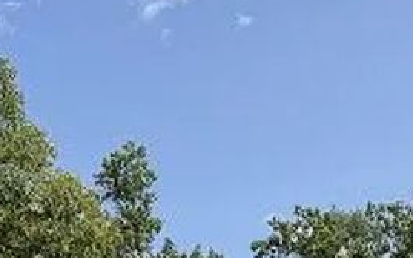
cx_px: 224
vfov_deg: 12.1
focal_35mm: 97
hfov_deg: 21.4
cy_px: 495
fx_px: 1092
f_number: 1.78
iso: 80
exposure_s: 1/4975
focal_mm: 6.76
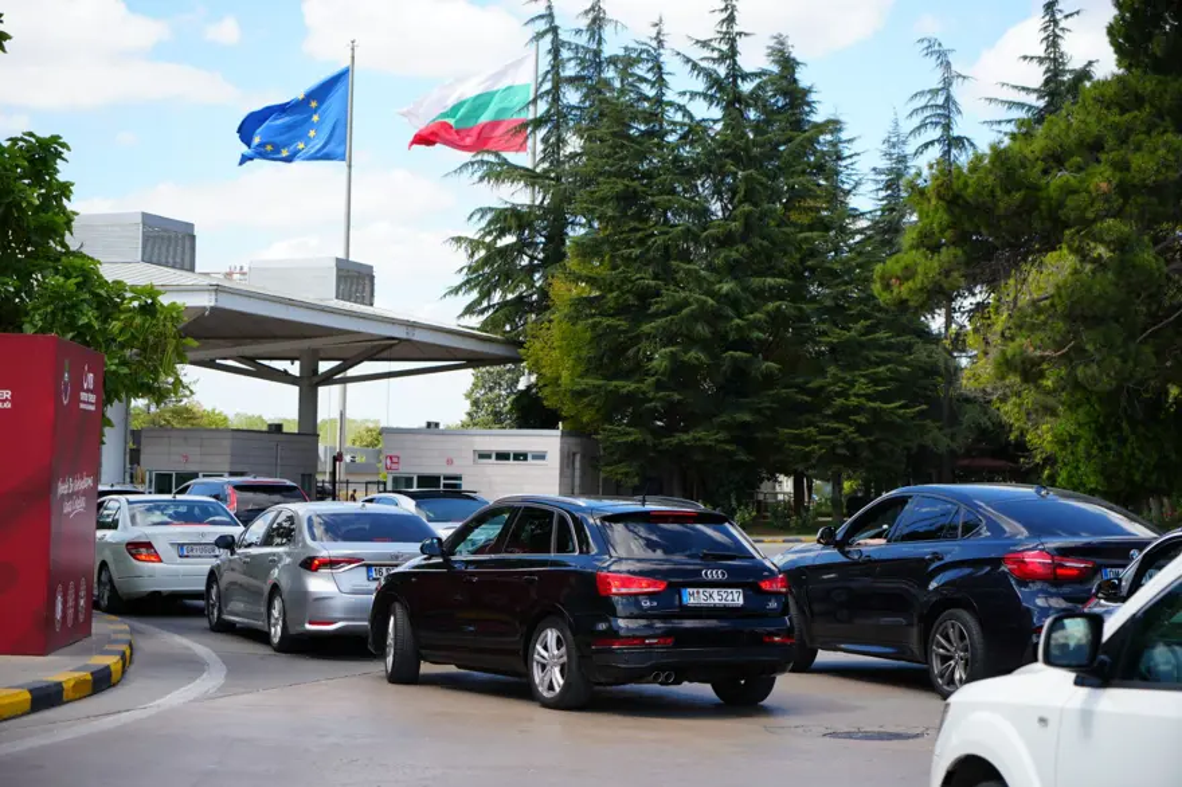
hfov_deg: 28.9
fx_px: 2297
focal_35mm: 70
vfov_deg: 19.4
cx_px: 591
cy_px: 394
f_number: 5
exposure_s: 1/320
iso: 100
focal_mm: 70
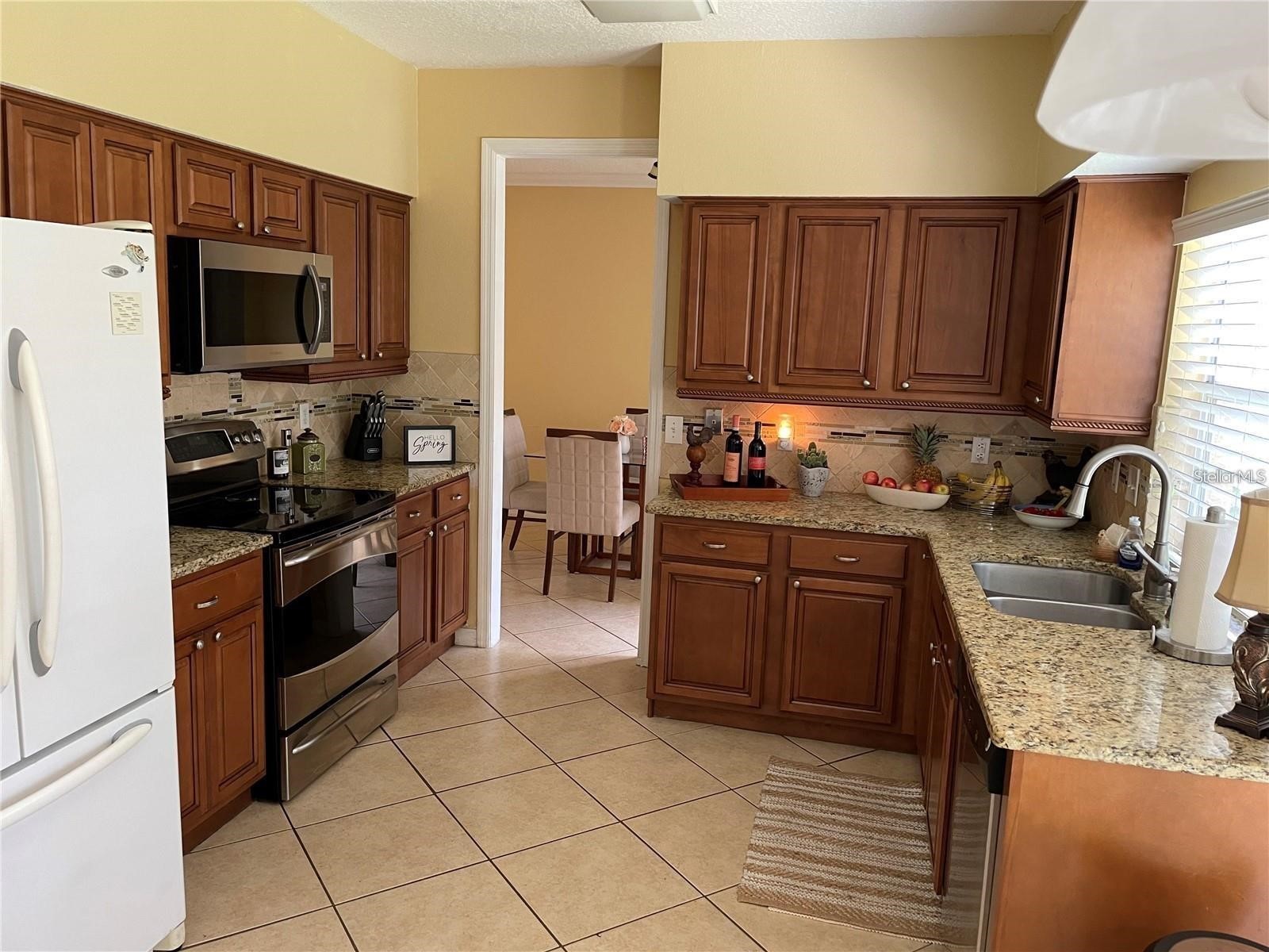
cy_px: 476
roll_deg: -1.9
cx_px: 634
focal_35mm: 26
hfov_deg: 67.3
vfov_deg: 53.1
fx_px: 953
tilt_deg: -8.1
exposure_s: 1/60
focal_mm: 4.2
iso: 125
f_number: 1.6
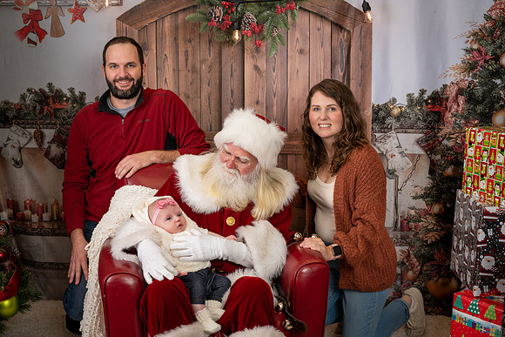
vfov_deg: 25.8
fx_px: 736
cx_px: 259
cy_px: 169
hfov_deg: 37.9
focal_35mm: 52
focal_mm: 50
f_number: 8
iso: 100
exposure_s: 1/100
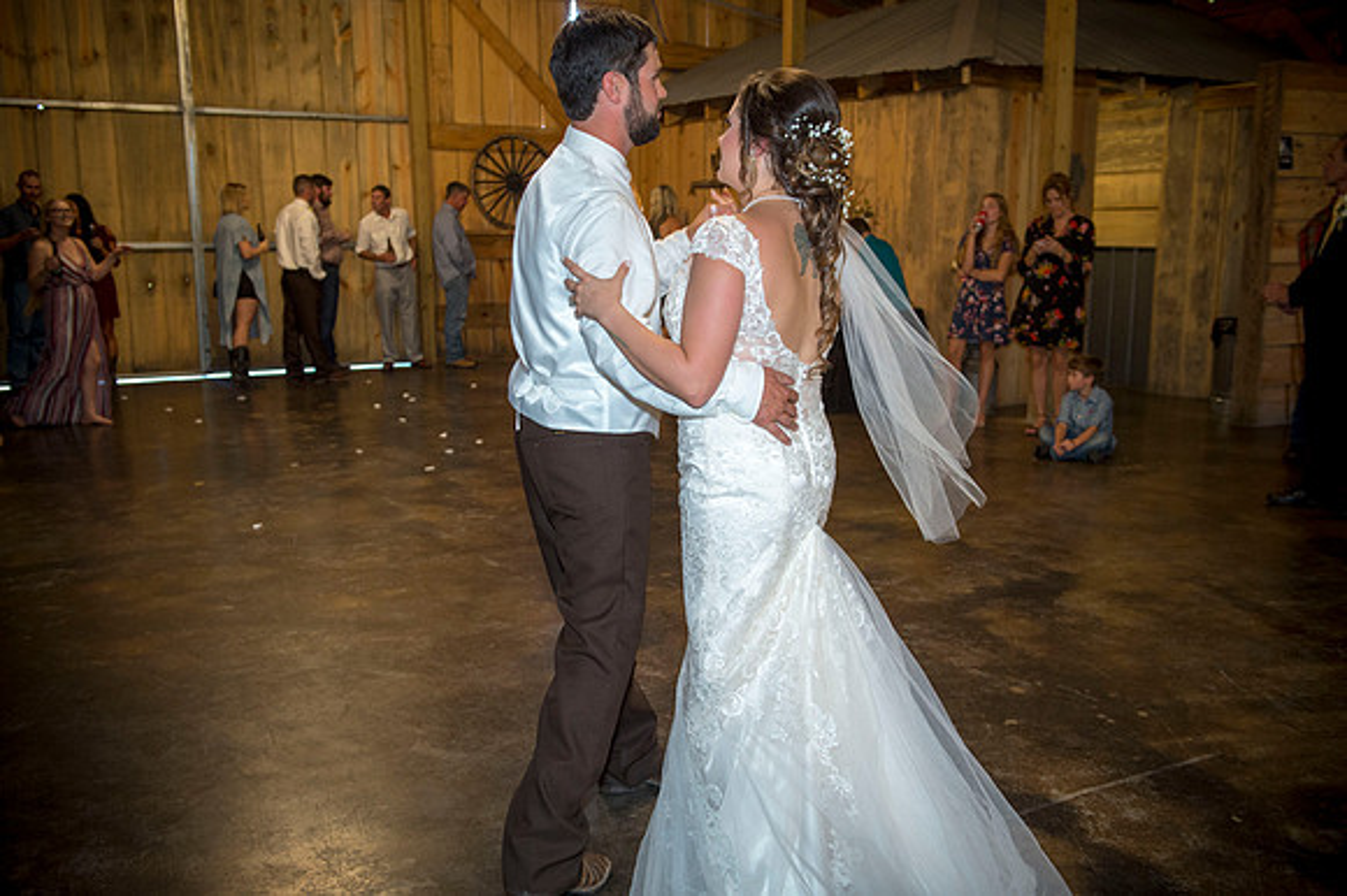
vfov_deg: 38.8
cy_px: 448
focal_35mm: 34
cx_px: 674
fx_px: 1271
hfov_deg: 55.8
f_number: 4
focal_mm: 34
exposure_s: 1/160
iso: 1600
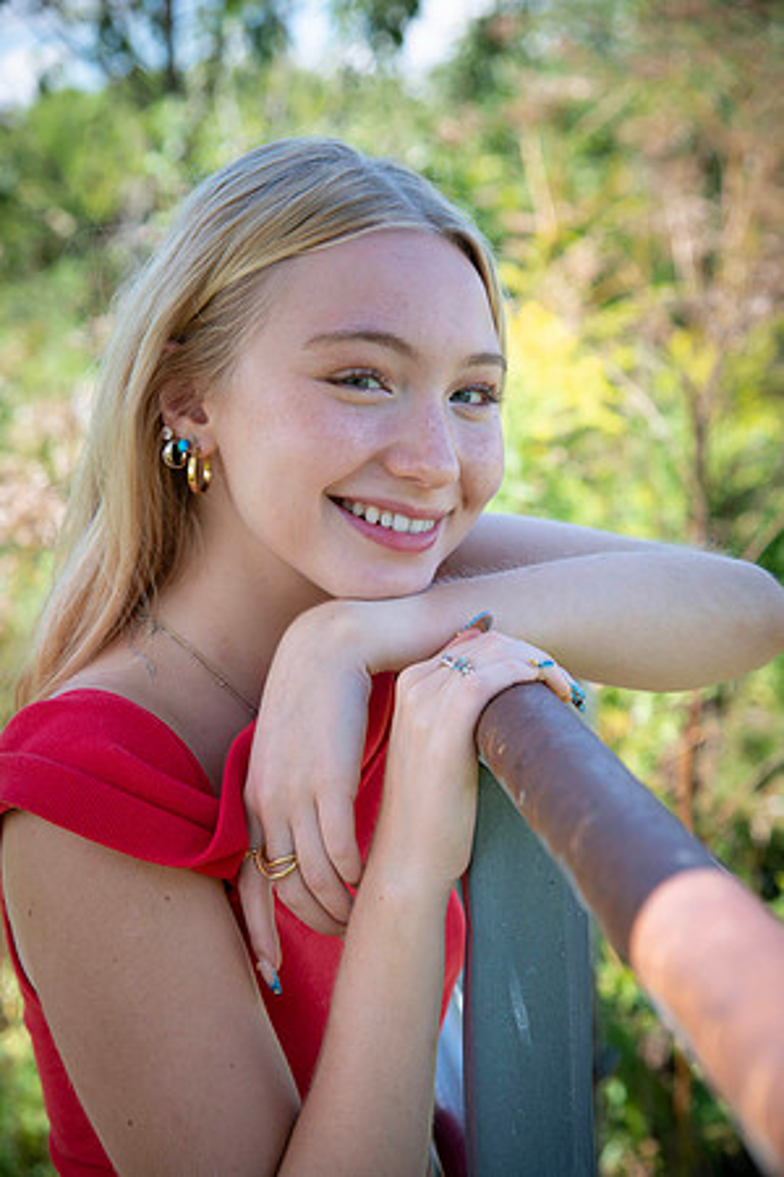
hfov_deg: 16.7
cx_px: 392
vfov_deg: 24.8
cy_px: 588
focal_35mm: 82
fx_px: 2678
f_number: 5.6
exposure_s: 1/320
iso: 160
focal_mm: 82
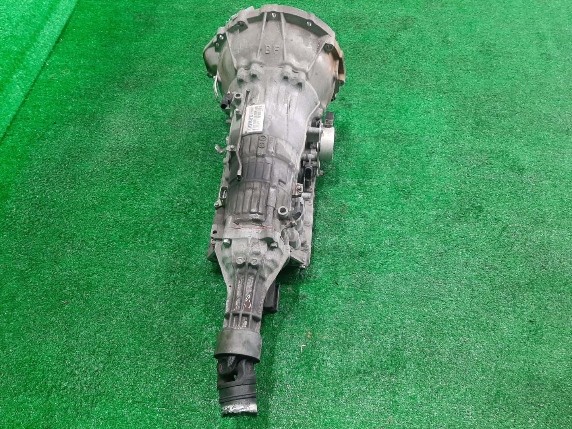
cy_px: 214
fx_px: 430
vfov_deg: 53.1
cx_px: 286
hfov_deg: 67.3
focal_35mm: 26
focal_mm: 3.93
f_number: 1.7
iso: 127
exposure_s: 1/50
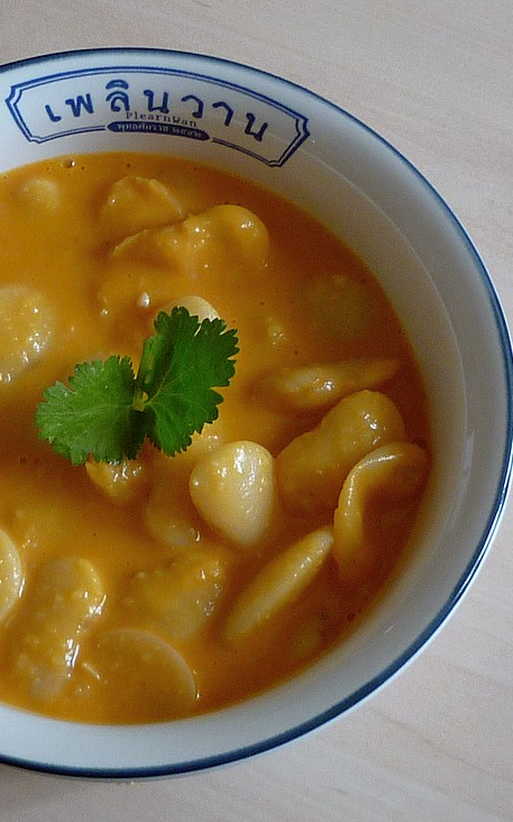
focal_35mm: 89
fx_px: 1992
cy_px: 423
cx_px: 120
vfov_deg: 23.3
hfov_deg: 14.6
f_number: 2.8
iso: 100
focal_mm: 5.5
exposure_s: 1/30
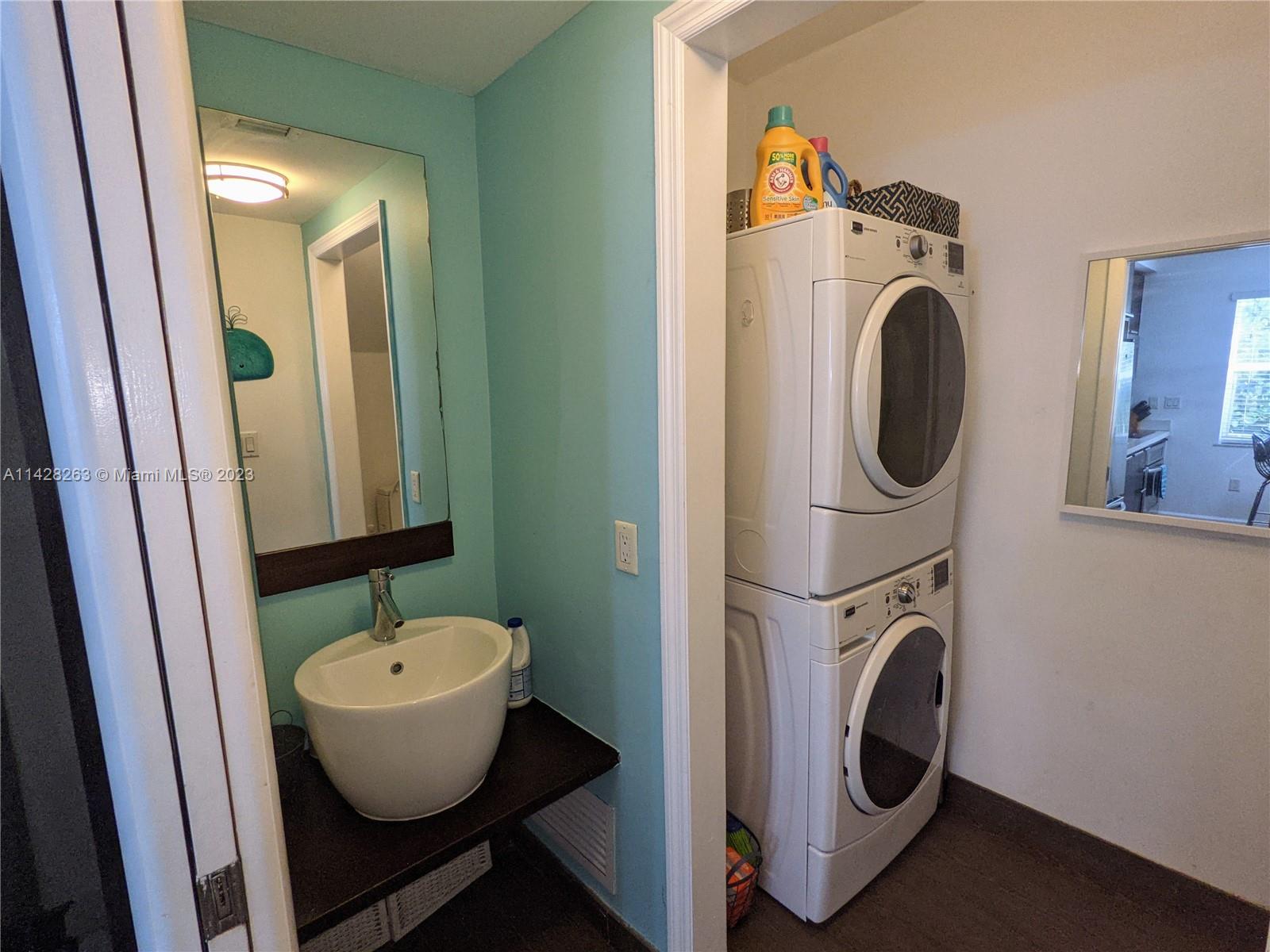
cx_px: 635
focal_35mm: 16
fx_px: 587
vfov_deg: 78.1
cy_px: 476
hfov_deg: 94.5
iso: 357
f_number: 2.2
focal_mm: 2.22
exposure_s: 1/120
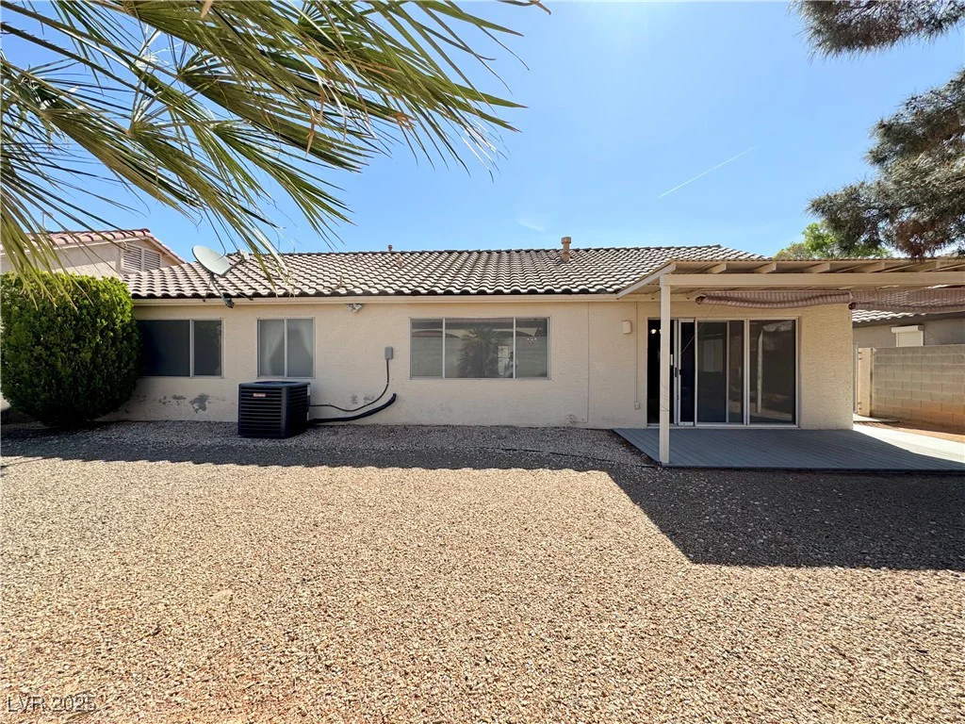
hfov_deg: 102.1
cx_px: 482
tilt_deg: -0.3
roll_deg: -0.5
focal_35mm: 14
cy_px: 362
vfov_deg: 85.7
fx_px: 390
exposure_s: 1/1880
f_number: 2.2
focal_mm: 2.22
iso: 50
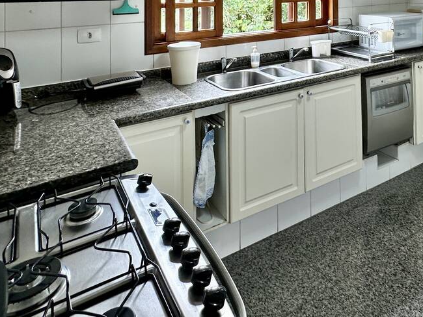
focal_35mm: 31
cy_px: -28
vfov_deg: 38.1
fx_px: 379
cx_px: 305
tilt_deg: +1.8
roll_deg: +0.7
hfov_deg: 56.1
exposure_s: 1/120
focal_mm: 2.22
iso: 64
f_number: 2.2
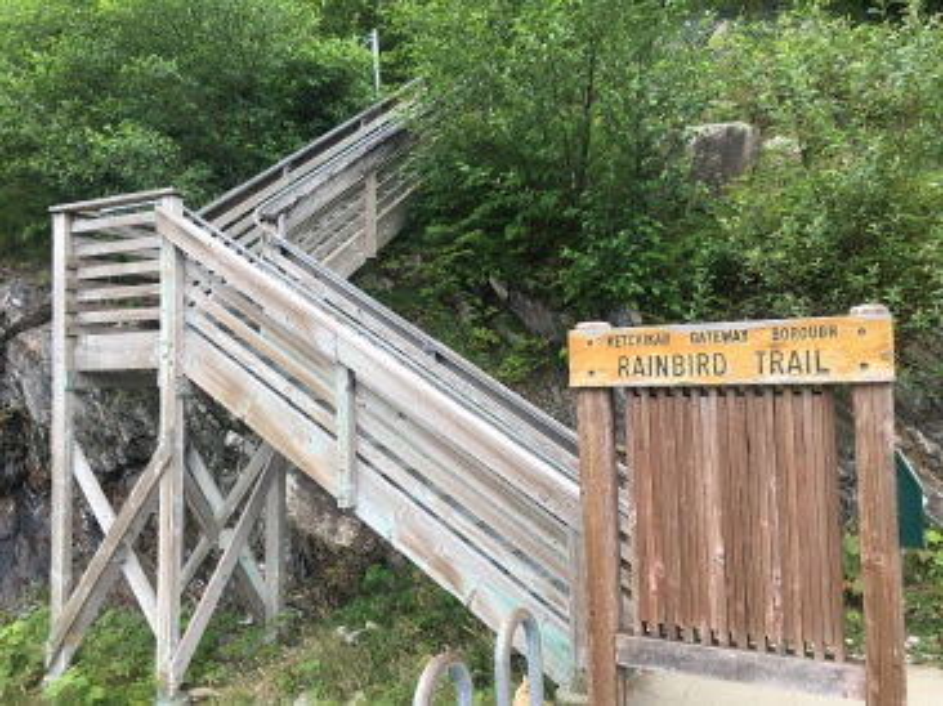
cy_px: 353
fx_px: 789
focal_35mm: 29
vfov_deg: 48.2
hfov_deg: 61.7
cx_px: 472
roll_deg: +1.7
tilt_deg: +3.5
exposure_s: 1/155
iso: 25
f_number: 2.2
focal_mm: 4.15
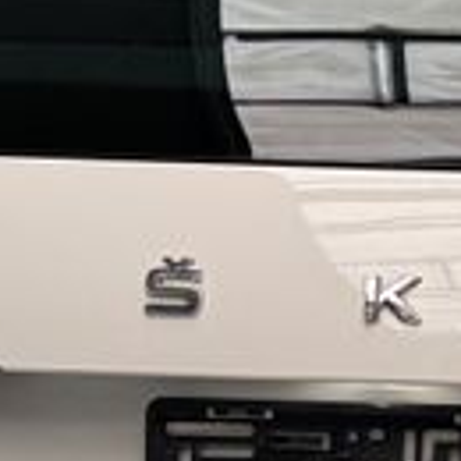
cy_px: 546
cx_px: 621
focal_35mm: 167
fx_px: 2516
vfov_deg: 10.3
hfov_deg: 10.2
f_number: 1.78
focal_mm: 6.76
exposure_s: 1/100
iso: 200
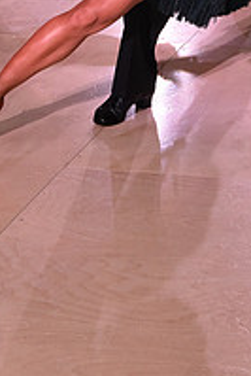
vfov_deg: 14.1
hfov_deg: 9.8
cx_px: 195
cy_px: -102
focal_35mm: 140
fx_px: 1462
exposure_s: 1/320
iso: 2500
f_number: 7.1
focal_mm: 48
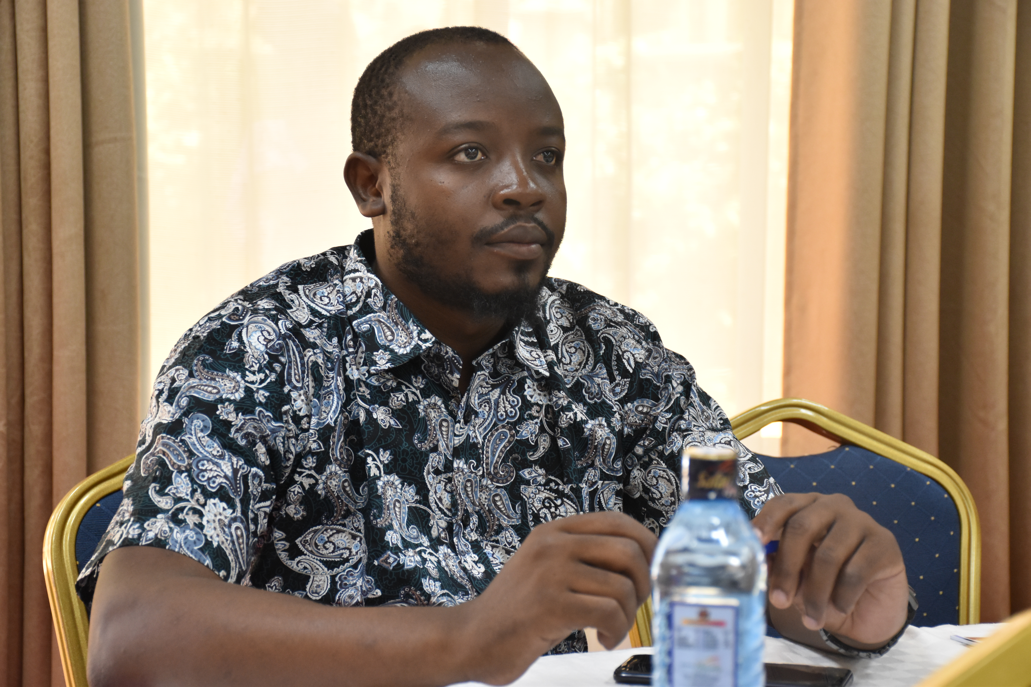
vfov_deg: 17.5
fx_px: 2234
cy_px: 344
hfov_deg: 26.0
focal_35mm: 78
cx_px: 516
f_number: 4.8
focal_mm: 52
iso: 1250
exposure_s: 1/50
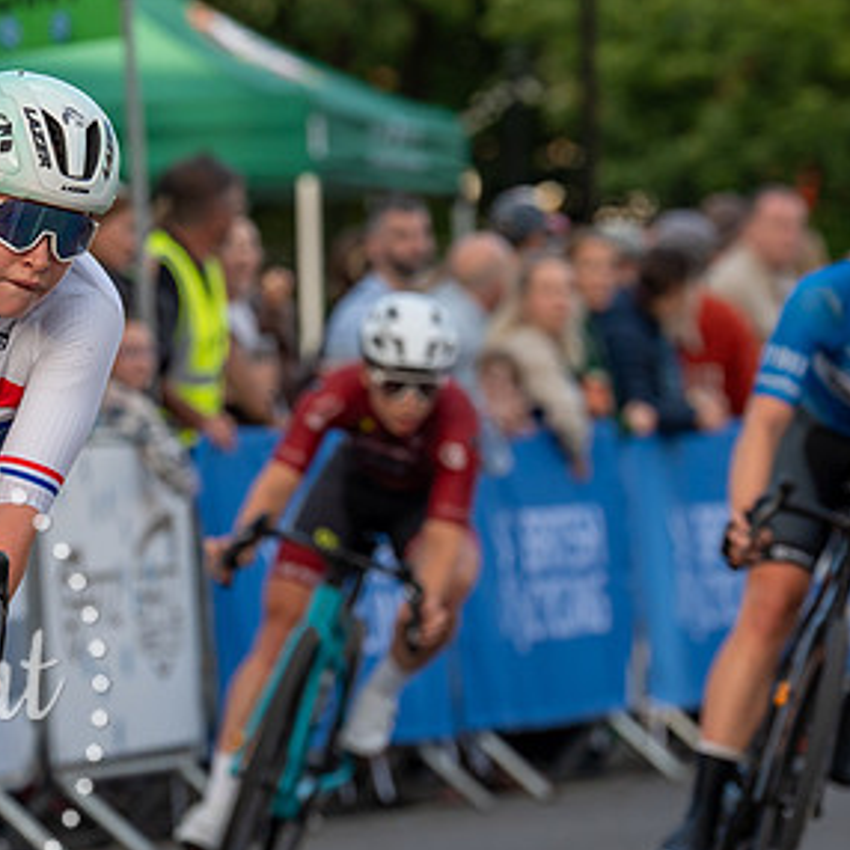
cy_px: 221
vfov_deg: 4.9
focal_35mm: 360
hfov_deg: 4.8
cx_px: -182
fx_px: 10001
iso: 500
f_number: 3.5
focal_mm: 135
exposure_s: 1/800
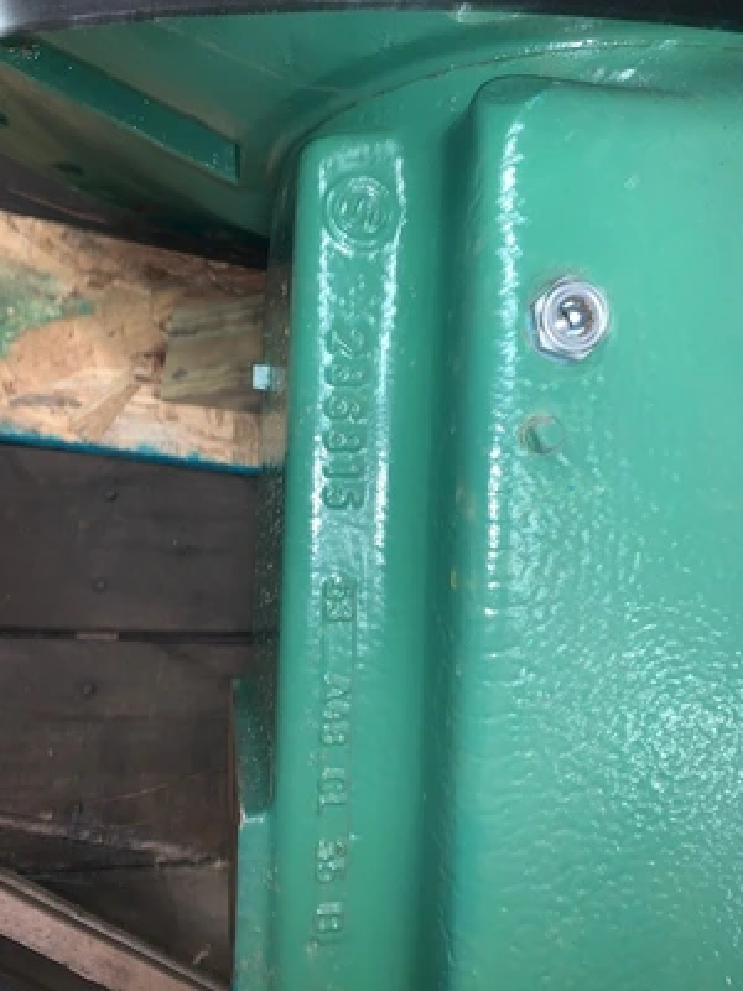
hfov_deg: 53.1
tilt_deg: -60.7
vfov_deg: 67.3
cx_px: 372
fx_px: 744
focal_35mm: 26
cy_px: 496
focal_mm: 4.25
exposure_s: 1/7
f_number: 1.8
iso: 40
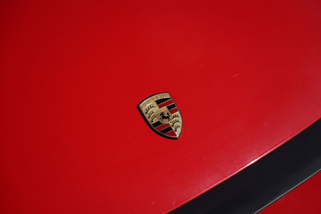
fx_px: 714
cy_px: 107
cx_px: 160
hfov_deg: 25.4
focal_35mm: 80
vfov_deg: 17.1
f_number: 4.5
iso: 100
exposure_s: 1/1600
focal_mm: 80
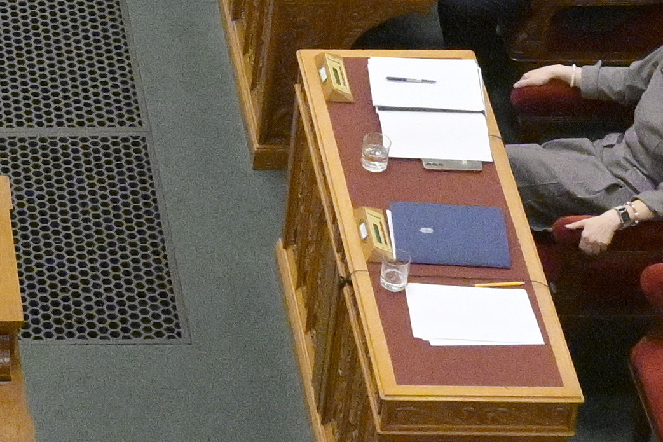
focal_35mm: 190
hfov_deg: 10.5
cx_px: -317
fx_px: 3498
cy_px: -397
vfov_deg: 7.0
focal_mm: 24
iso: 6400
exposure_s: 1/320
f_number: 5
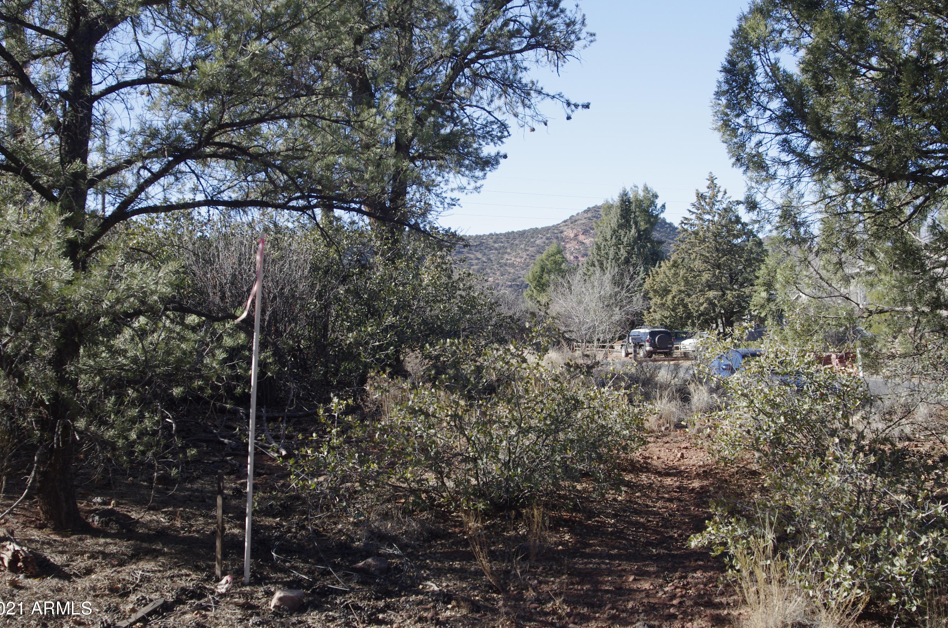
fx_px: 1130
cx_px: 469
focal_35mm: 43
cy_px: 315
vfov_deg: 31.1
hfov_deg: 45.5
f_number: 6.3
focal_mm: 28
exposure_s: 1/320
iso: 640
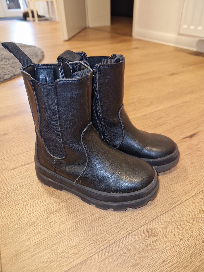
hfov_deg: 58.9
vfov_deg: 73.9
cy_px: 136
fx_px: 181
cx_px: 102
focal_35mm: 23
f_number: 1.8
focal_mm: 5.4
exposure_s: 1/100
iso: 250
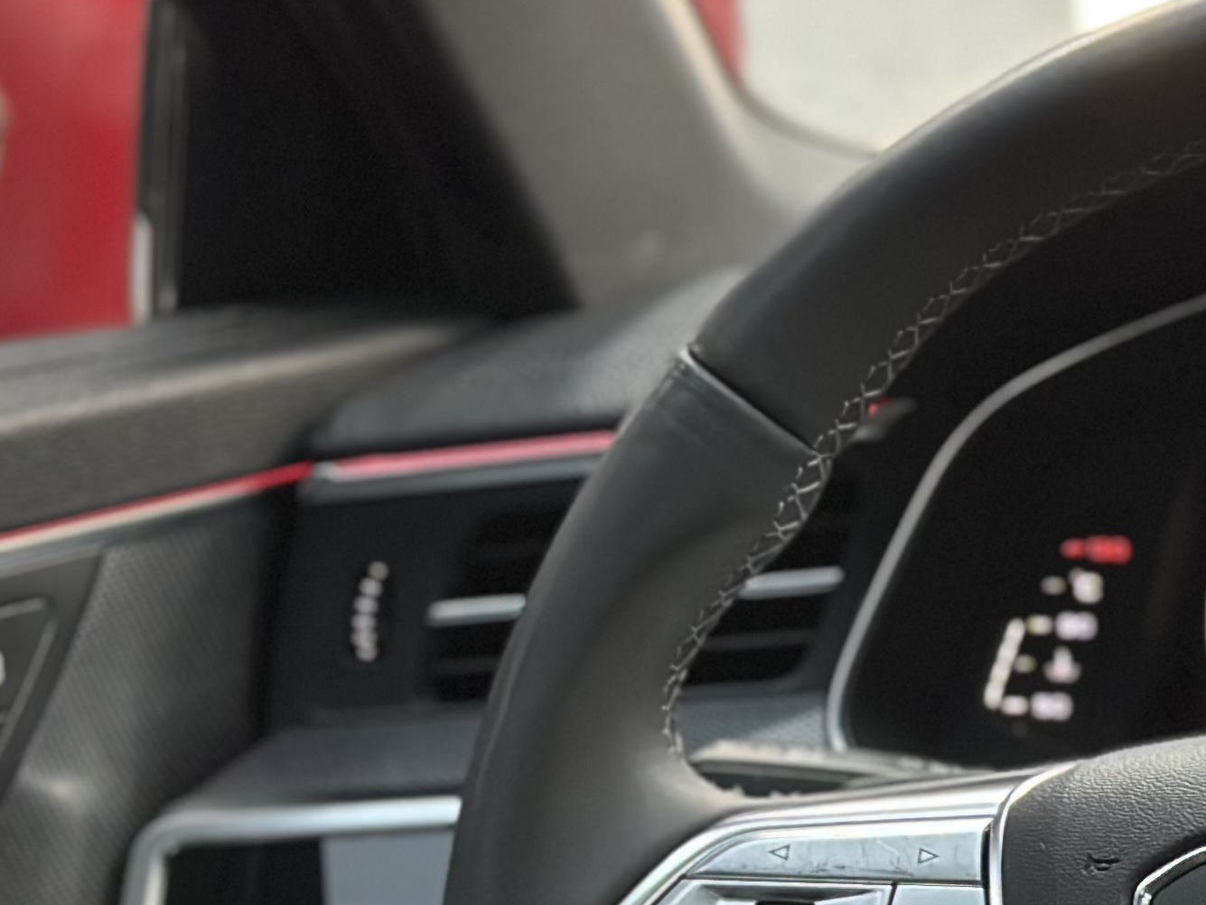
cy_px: 935
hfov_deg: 13.2
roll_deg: +0.8
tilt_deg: -14.8
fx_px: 5051
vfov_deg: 10.1
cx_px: 1489
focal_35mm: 145
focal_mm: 6.86
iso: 160
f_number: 1.78
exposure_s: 1/51
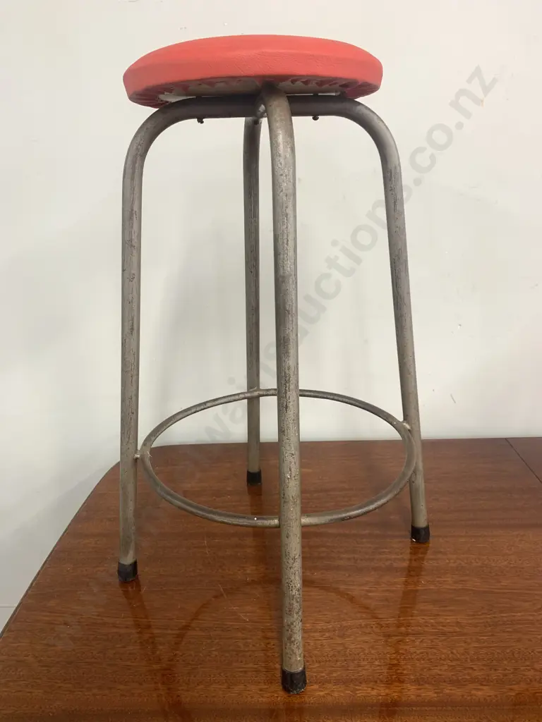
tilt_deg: -20.6
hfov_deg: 53.1
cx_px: 271
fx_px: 543
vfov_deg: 67.3
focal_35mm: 26
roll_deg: +2.5
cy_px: 361
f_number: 1.8
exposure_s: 1/50
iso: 80
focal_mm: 4.25
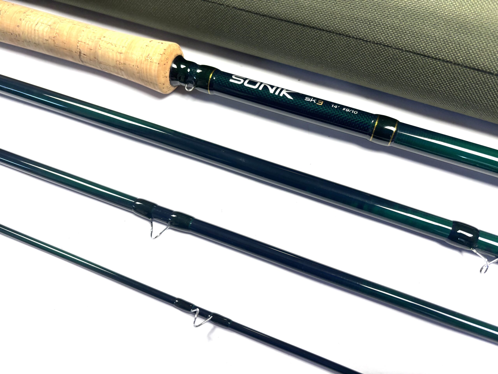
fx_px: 374
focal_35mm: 26
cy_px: 187
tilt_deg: -65.3
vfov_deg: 53.1
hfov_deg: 67.3
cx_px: 249
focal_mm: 5.96
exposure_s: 1/100
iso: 64
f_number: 1.6
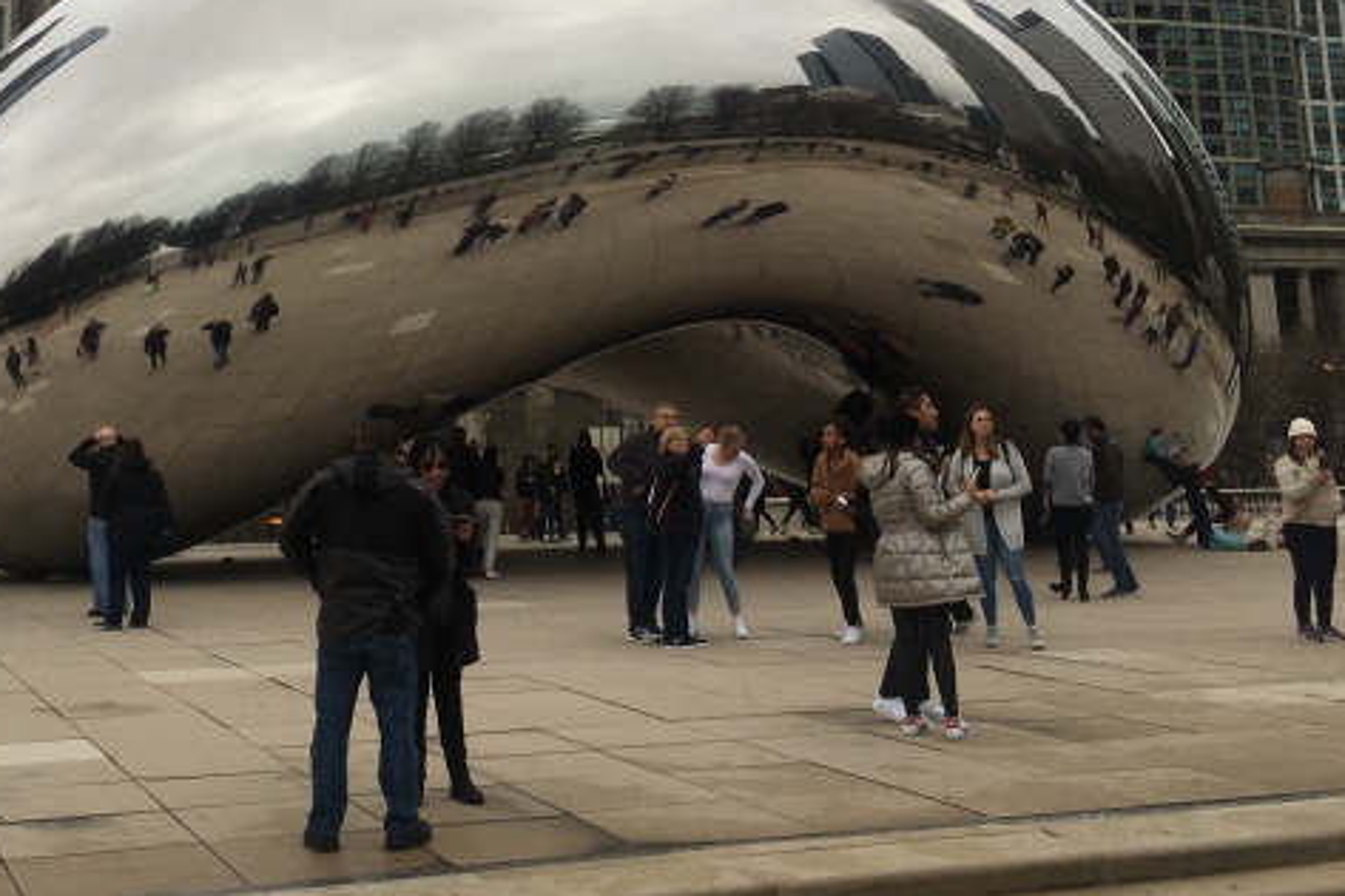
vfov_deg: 25.6
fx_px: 1905
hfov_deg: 38.5
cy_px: 91
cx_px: 463
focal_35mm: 51
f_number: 2.2
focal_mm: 4.15
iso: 25
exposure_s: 1/234
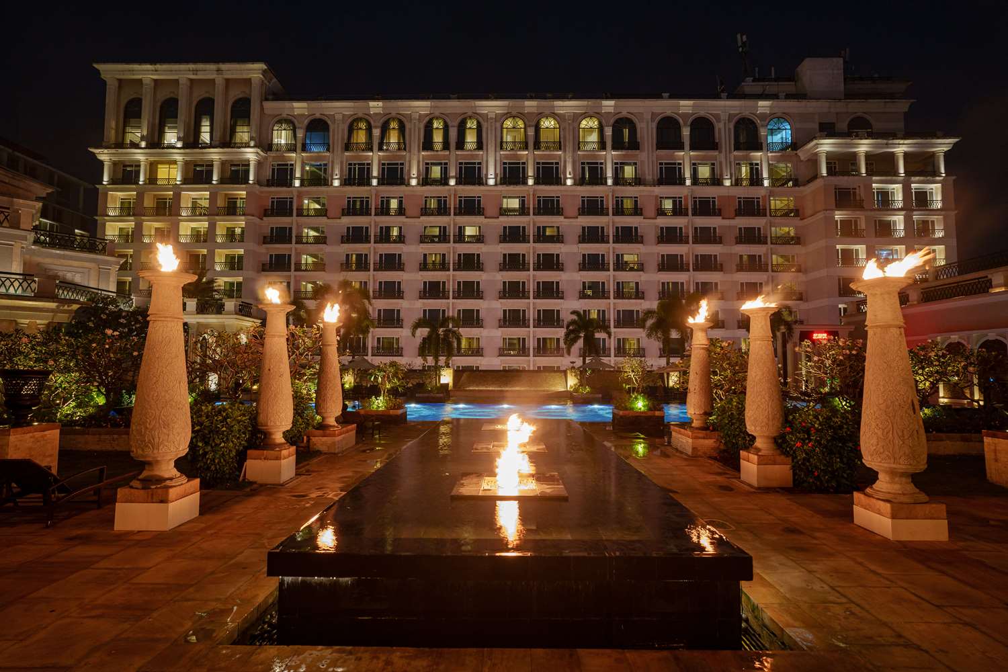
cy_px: 336
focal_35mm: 19
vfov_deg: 65.4
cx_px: 504
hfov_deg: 87.8
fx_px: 524
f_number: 4.5
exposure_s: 1/5
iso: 800
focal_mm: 18.7
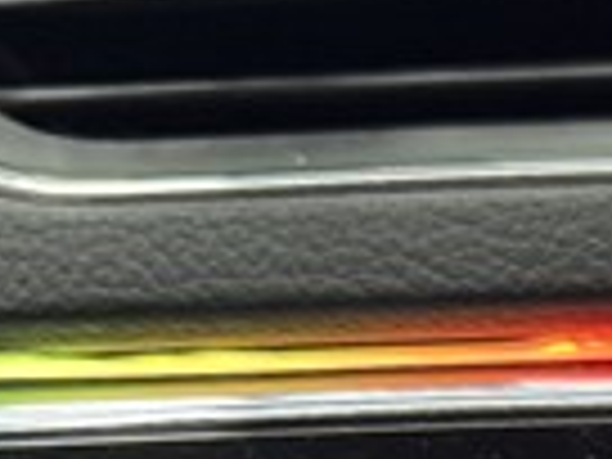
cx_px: 1744
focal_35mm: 176
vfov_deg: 7.9
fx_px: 3112
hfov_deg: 9.3
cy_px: 1006
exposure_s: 1/64
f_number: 1.78
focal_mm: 6.76
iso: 200
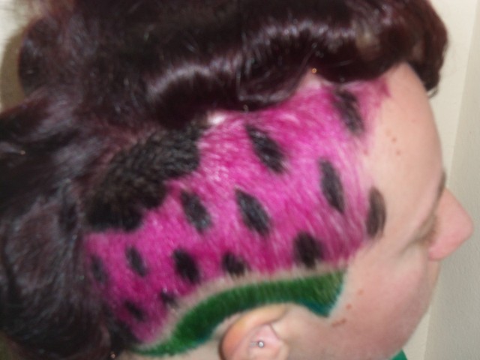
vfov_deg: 14.6
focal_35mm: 101
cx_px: 240
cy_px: 180
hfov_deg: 19.4
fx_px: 1401
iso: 100
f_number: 5.3
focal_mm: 17.9
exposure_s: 1/100
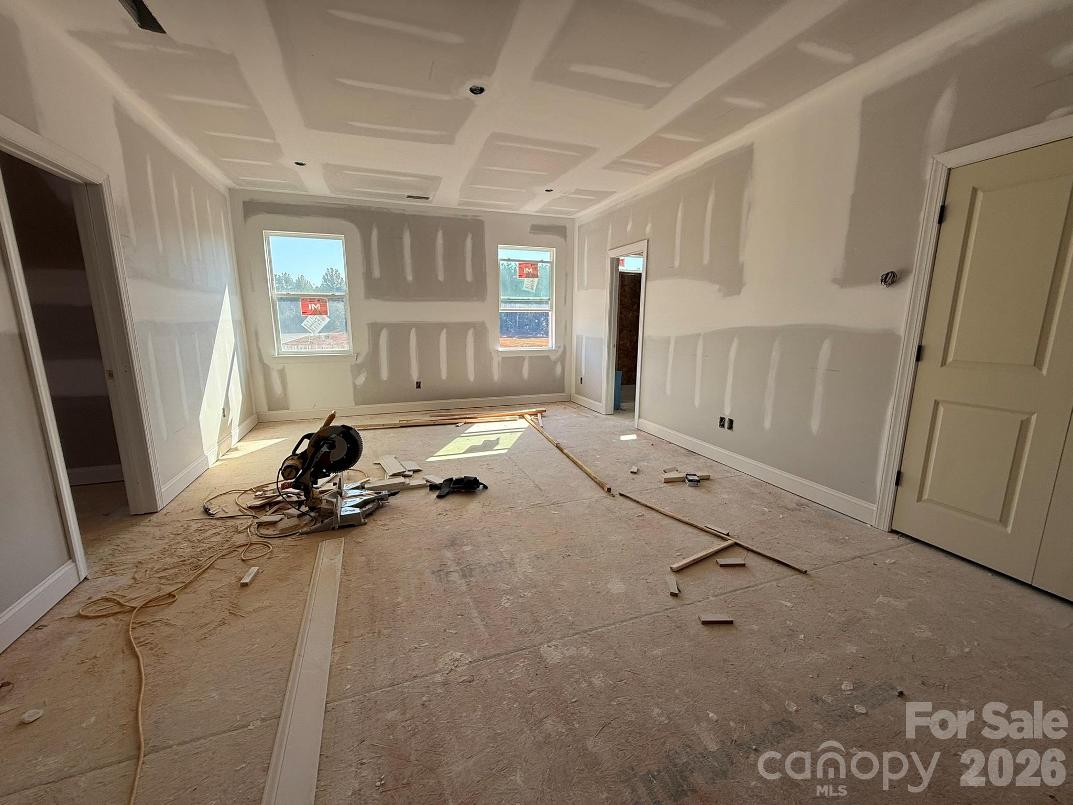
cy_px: 402
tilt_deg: -10.3
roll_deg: +0.3
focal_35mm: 14
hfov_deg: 102.1
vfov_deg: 85.7
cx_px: 536
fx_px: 434
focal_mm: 2.22
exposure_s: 1/256
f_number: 2.2
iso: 50
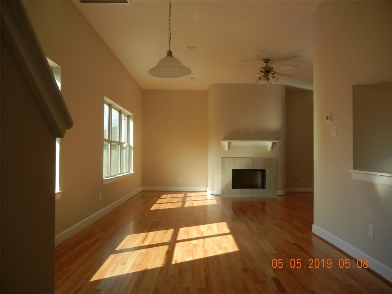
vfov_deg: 46.8
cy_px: 147
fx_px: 340
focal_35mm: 30
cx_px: 196
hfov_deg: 60.0
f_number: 3.5
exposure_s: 1/264
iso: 160
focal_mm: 5.4
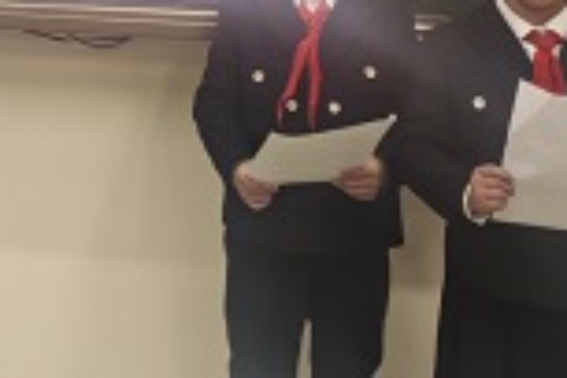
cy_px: -341
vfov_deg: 12.2
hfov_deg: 18.9
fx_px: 1591
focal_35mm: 101
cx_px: -145
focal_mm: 5.52
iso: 64
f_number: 1.9
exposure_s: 1/100
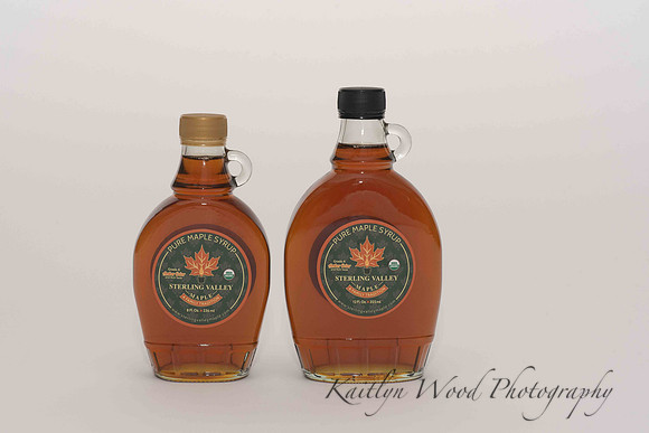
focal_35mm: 85
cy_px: 216
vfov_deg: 16.1
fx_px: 1533
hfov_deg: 23.9
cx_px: 324
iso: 400
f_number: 13
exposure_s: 1/100
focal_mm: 85
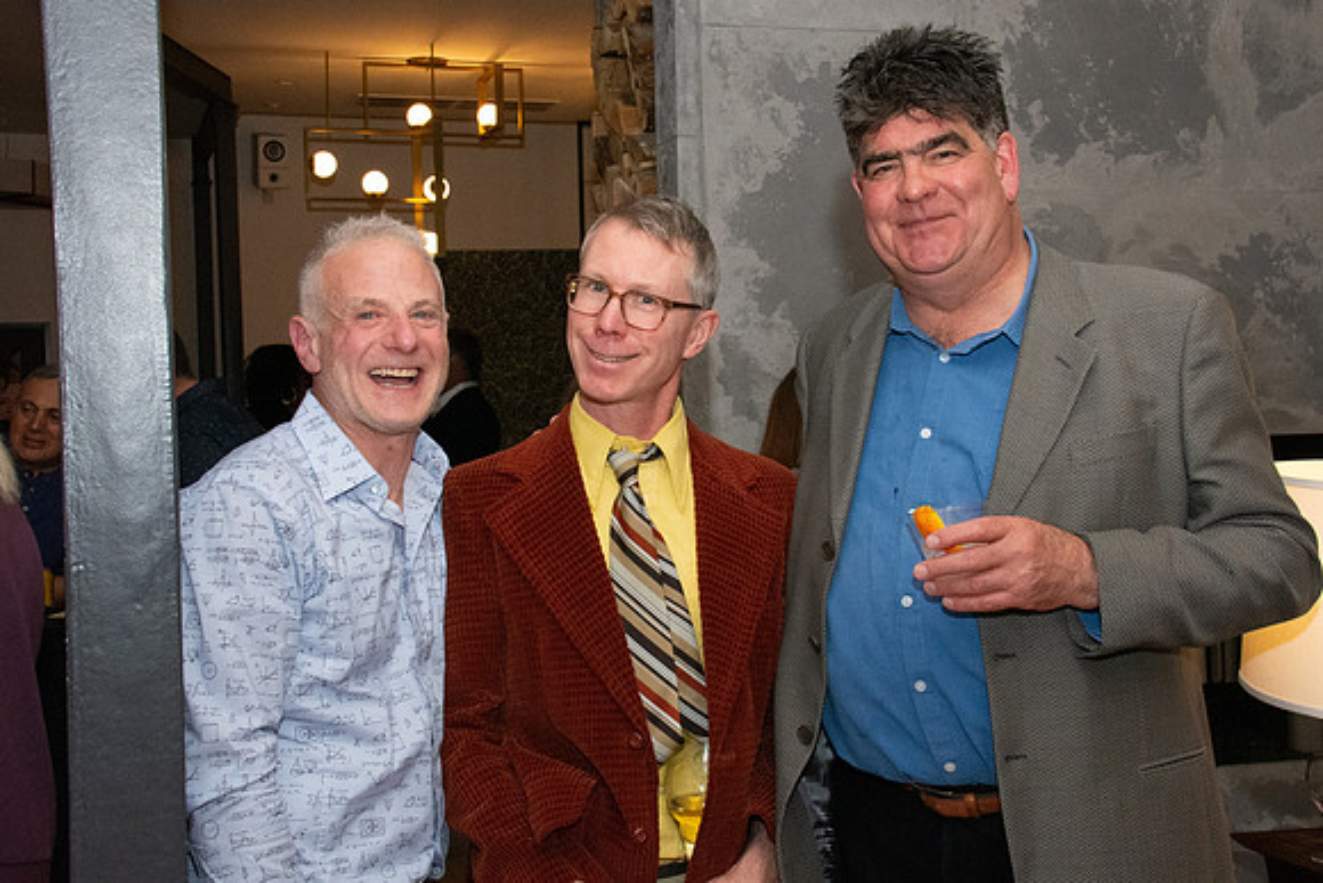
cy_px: 441
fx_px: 1862
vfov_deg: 26.7
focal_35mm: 51
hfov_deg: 39.1
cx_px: 641
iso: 5000
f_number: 11
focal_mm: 32
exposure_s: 1/160
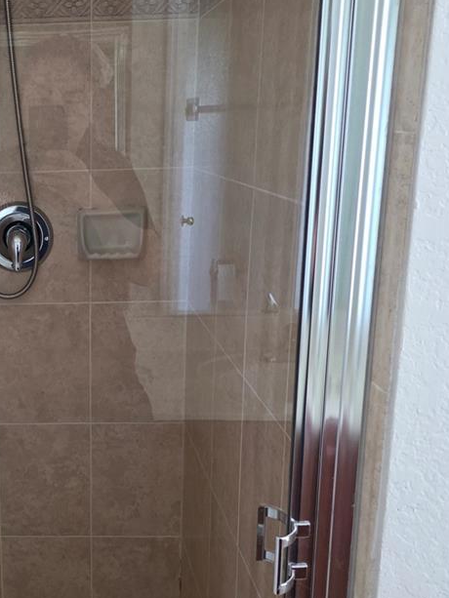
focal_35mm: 45
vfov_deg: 41.9
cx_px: 40
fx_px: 778
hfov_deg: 30.7
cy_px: 346
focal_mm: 6.25
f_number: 1.7
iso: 1000
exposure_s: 1/120
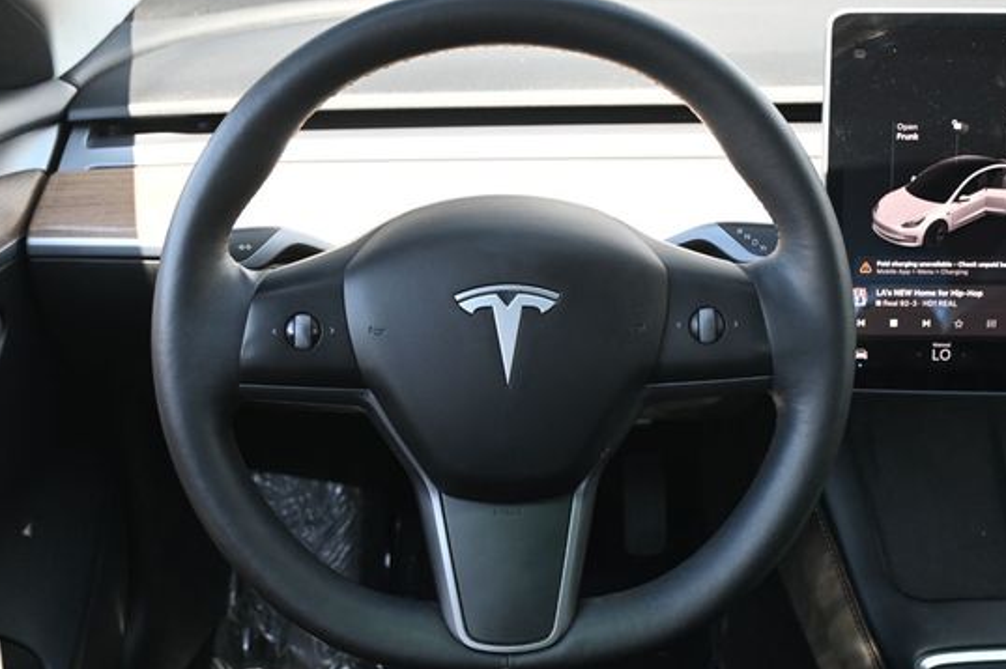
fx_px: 1396
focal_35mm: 50
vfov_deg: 27.0
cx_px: 509
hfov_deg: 39.6
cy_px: 338
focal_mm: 28
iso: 560
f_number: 4.5
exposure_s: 1/125
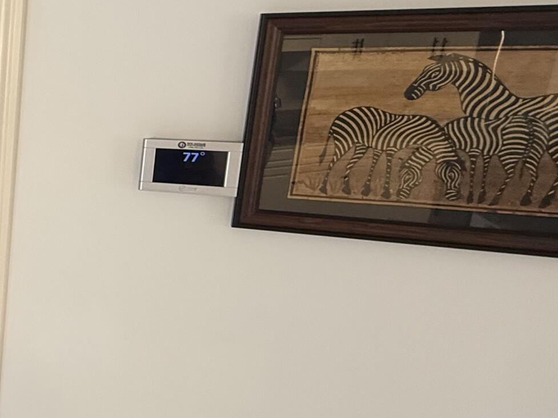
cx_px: -222
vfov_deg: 33.6
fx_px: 693
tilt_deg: -11.1
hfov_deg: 30.6
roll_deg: -0.3
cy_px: 201
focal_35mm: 43
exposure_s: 1/60
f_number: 2.2
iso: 200
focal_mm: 2.22
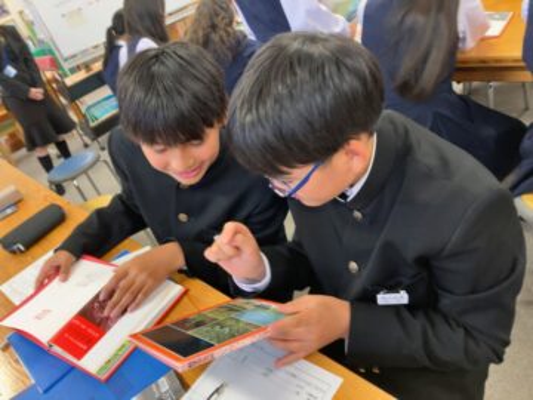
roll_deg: +21.2
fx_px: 431
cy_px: 200
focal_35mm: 28
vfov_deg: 49.7
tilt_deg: -30.8
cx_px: 266
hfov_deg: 63.4
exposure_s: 1/60
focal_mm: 3.99
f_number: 1.8
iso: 250
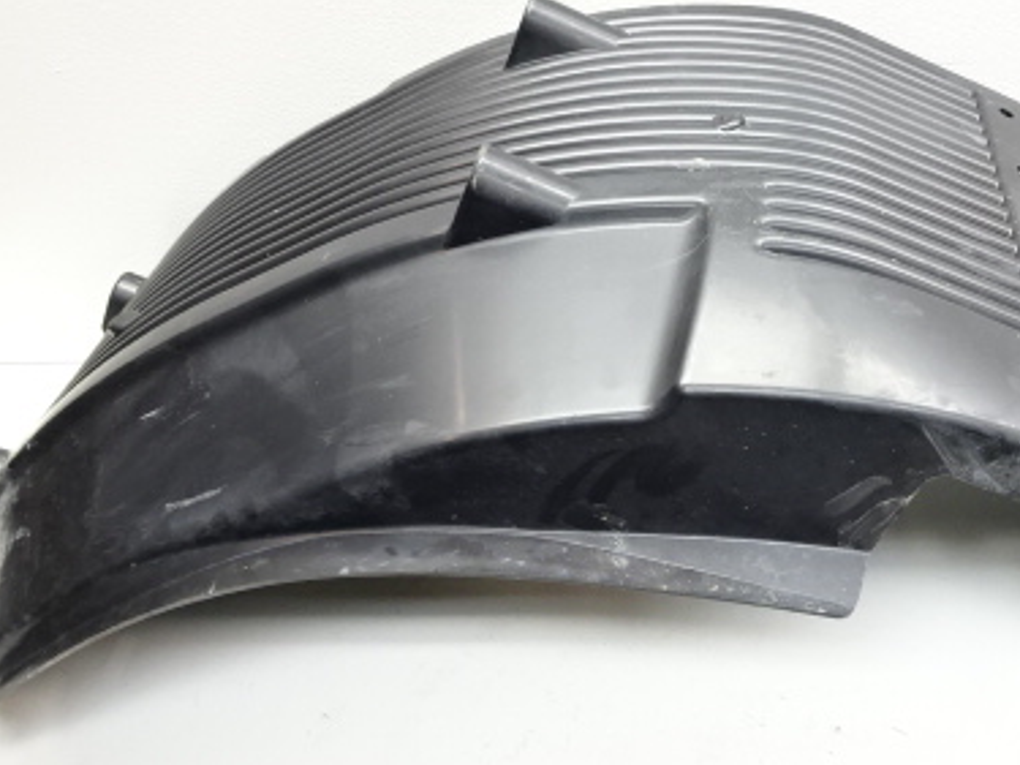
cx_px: 759
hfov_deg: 44.3
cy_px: 359
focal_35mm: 41
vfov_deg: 35.1
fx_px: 1208
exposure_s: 1/30
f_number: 3.5
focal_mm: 4.1
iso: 320
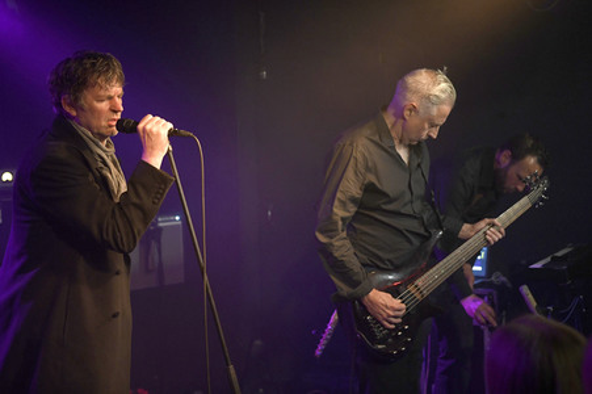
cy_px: 197
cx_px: 296
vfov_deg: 26.0
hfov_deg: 38.2
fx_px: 854
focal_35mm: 52
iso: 2500
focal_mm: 52
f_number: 2.8
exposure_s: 1/60
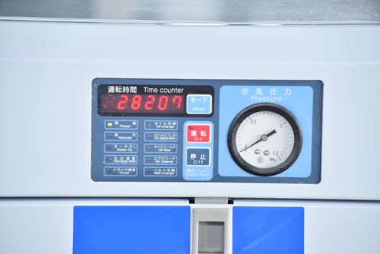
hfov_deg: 10.1
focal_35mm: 205
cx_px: 191
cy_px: 127
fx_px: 2161
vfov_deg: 6.7
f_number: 6.3
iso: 1250
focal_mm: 135
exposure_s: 1/100
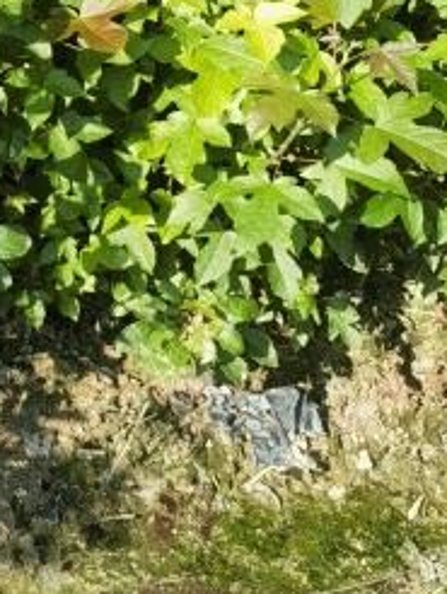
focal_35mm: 143
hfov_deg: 9.8
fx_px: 2458
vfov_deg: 13.4
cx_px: -377
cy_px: -120
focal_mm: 6.67
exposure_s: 1/1147
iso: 50
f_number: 1.9
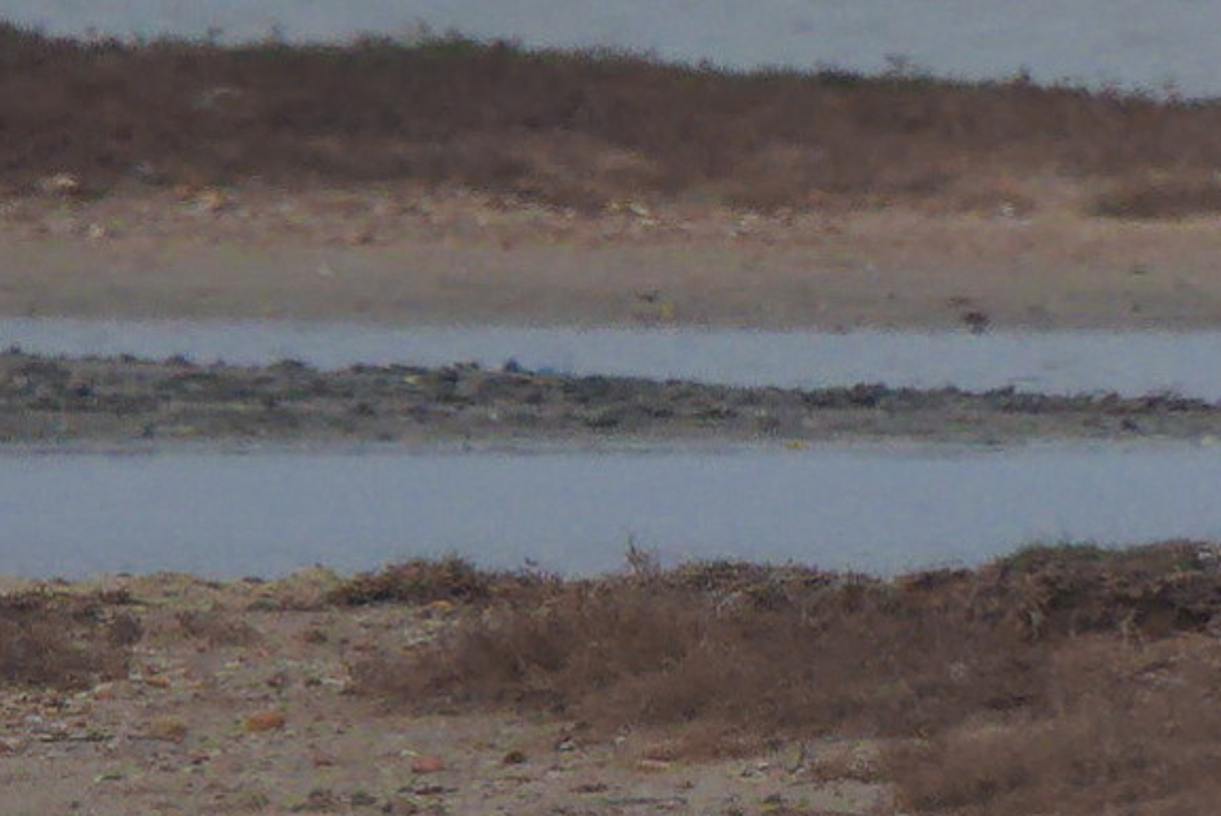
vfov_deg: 1.3
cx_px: 1091
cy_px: 212
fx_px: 36996
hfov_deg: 1.9
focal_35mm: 1090
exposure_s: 1/1000
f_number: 6.3
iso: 1000
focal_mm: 600
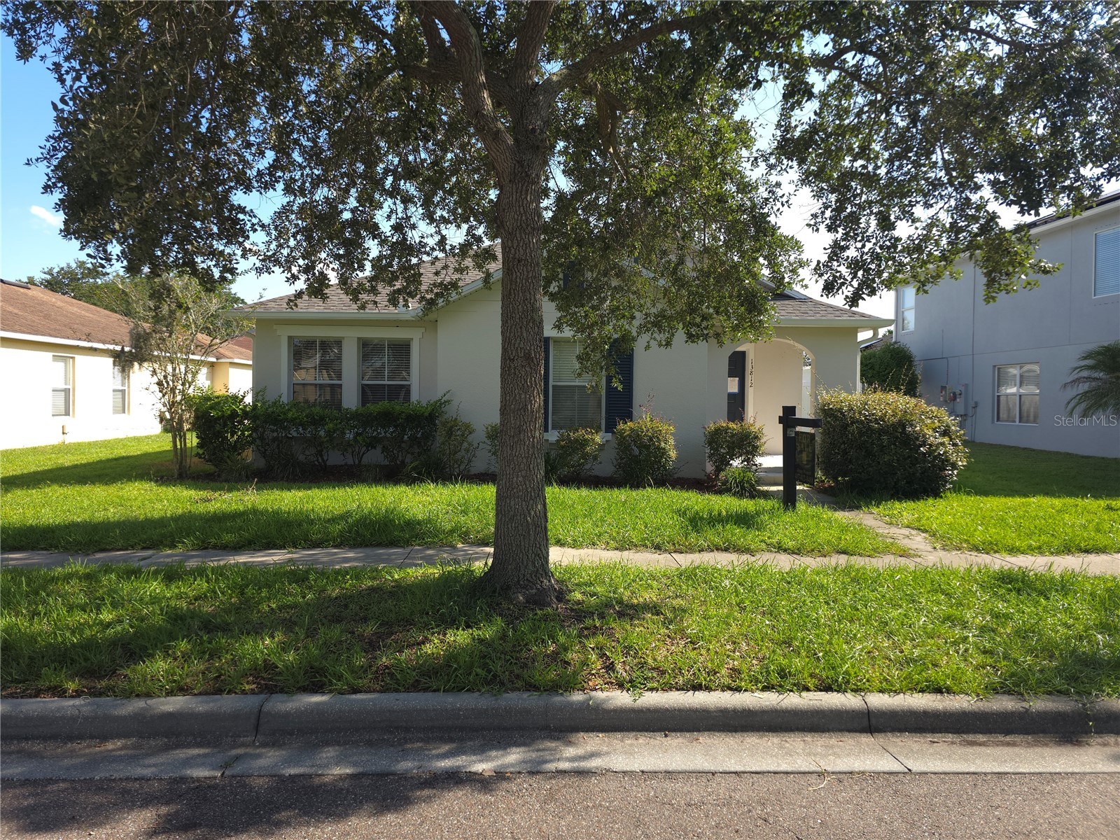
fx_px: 744
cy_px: 420
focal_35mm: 23
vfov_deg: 58.9
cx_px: 560
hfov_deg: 73.9
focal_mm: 6.3
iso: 12
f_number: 1.7
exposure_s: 1/185
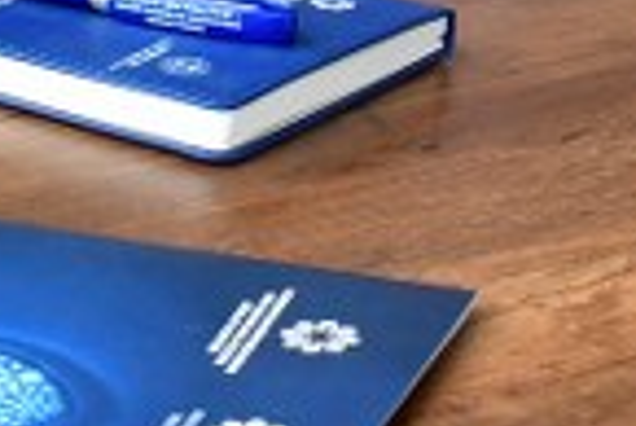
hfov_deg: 7.3
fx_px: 4987
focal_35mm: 282
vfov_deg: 4.7
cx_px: 561
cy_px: -881
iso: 1250
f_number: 10
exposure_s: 1/400
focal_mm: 27
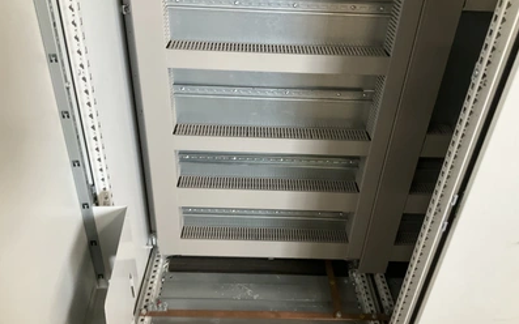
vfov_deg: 40.6
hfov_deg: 61.2
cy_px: 170
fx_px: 438
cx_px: 260
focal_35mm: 31
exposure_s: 1/60
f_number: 1.8
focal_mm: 3
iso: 160
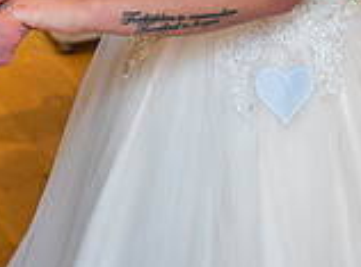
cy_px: -162
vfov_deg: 10.2
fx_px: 1433
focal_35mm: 138
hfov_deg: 14.4
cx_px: 190
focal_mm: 35
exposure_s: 1/125
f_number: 2.5
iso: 250
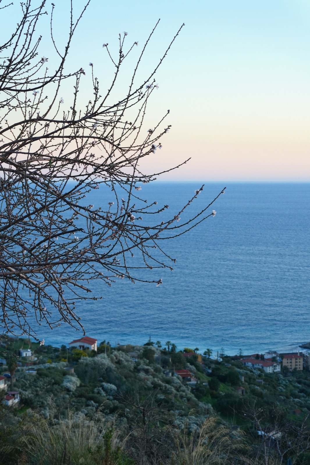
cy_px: 232
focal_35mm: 75
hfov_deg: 18.2
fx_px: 969
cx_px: 155
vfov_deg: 27.0
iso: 640
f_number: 8
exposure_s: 1/125
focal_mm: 50
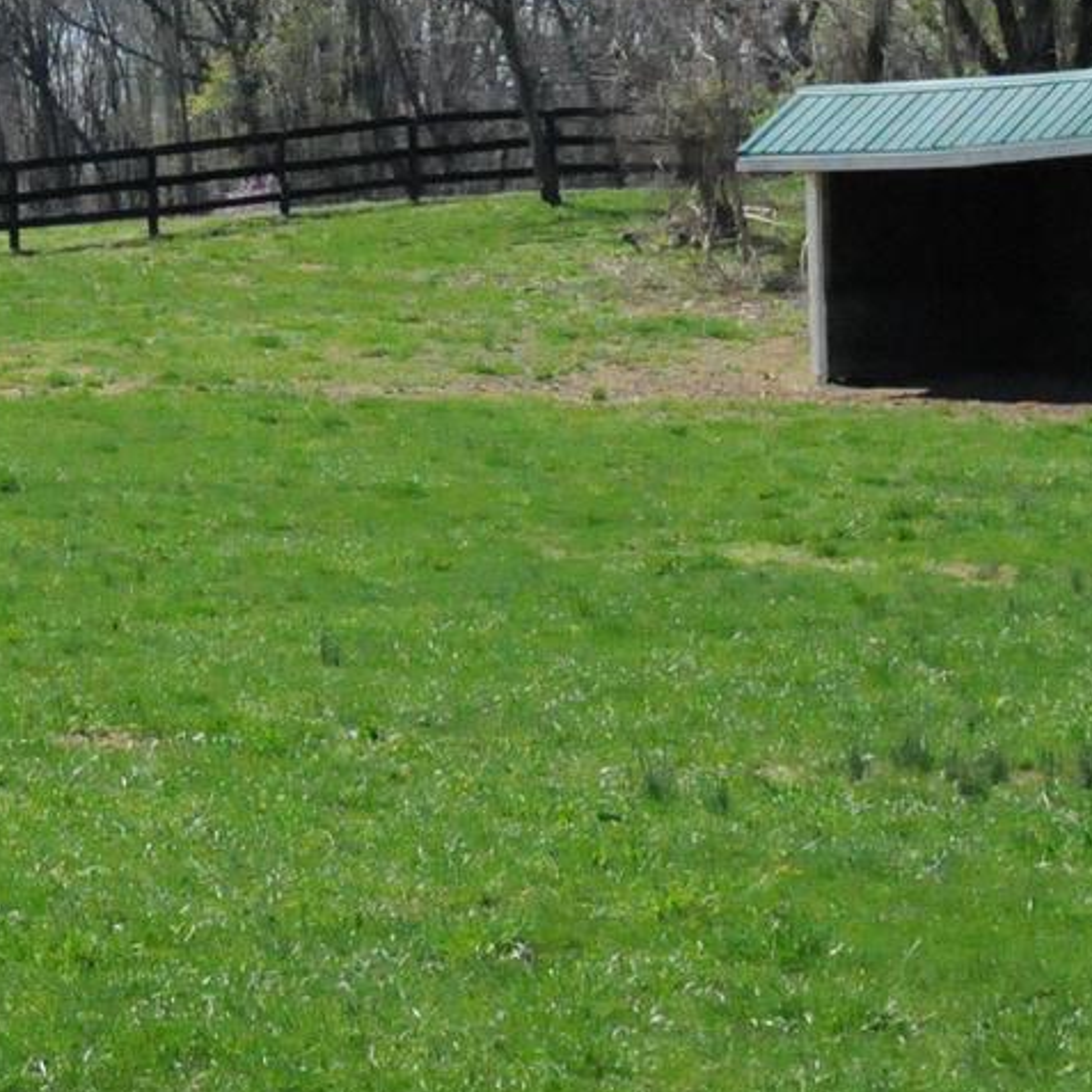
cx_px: -650
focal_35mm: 164
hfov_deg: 10.2
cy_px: 135
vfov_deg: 10.6
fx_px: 5853
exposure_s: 1/6400
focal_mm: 30
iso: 3200
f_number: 9
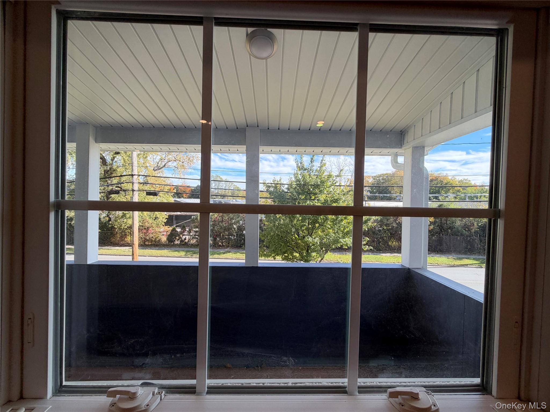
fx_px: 222
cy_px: 206
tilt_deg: -0.7
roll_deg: -0.9
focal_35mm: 14
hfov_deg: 102.1
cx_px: 275
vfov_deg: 85.7
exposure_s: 1/225
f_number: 2.2
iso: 50
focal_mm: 2.22
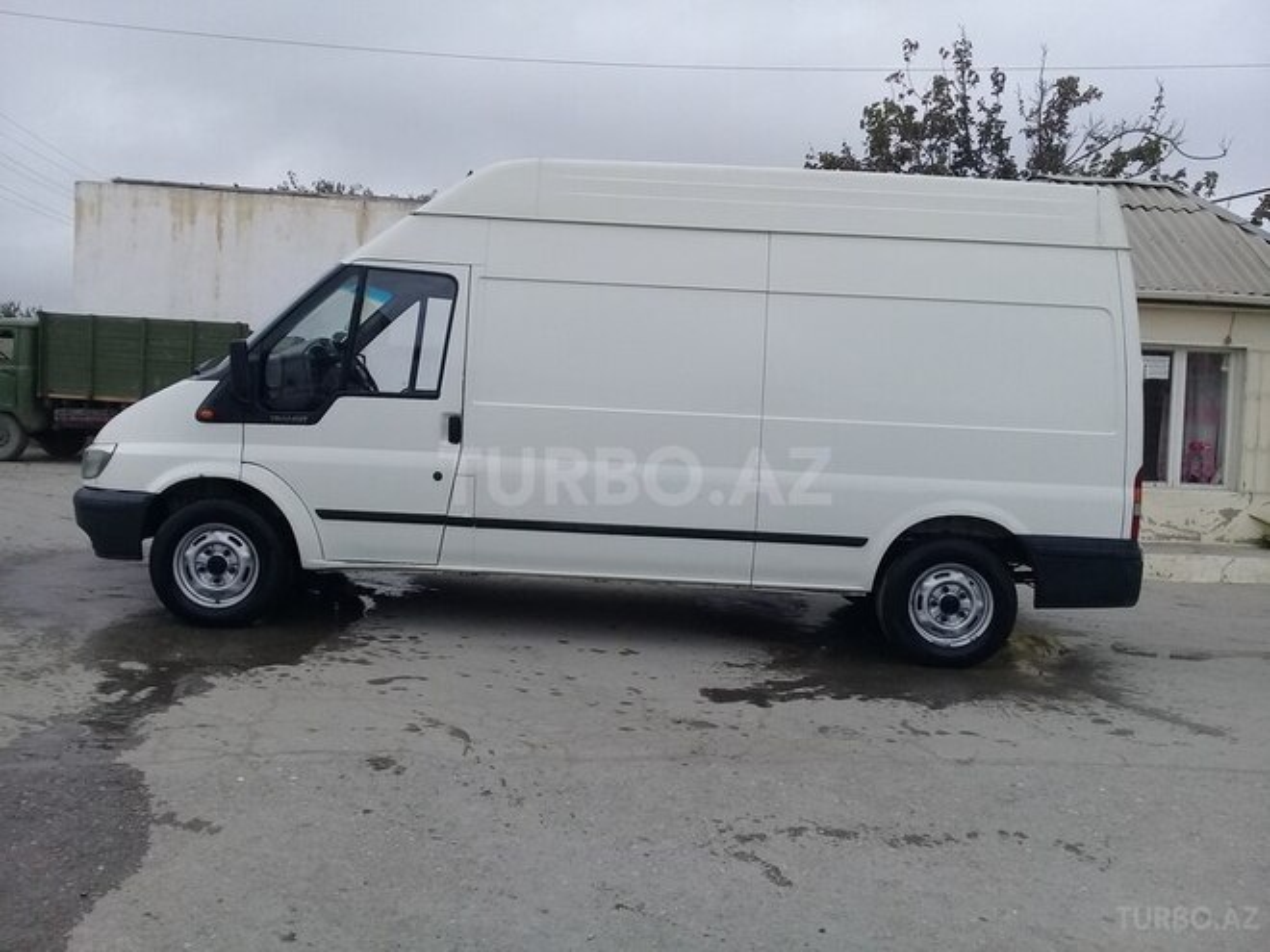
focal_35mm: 31
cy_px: 476
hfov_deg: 58.4
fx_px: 1137
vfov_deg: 45.4
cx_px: 635
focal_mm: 3.3
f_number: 2.2
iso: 50
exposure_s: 1/212
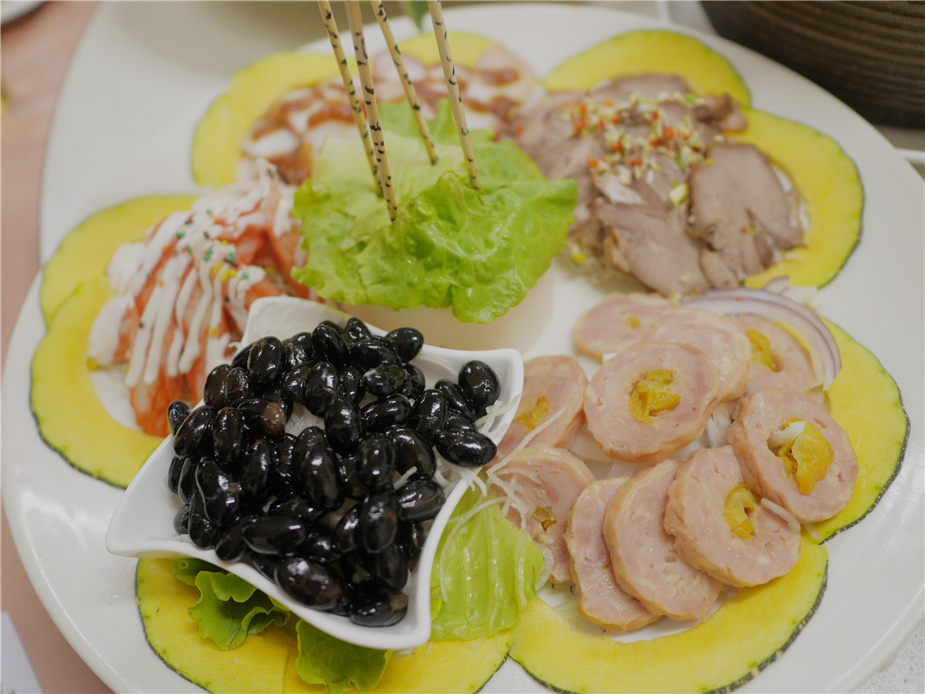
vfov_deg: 46.8
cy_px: 347
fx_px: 802
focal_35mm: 30
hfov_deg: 60.0
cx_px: 462
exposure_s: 1/60
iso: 320
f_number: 1.7
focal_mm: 15
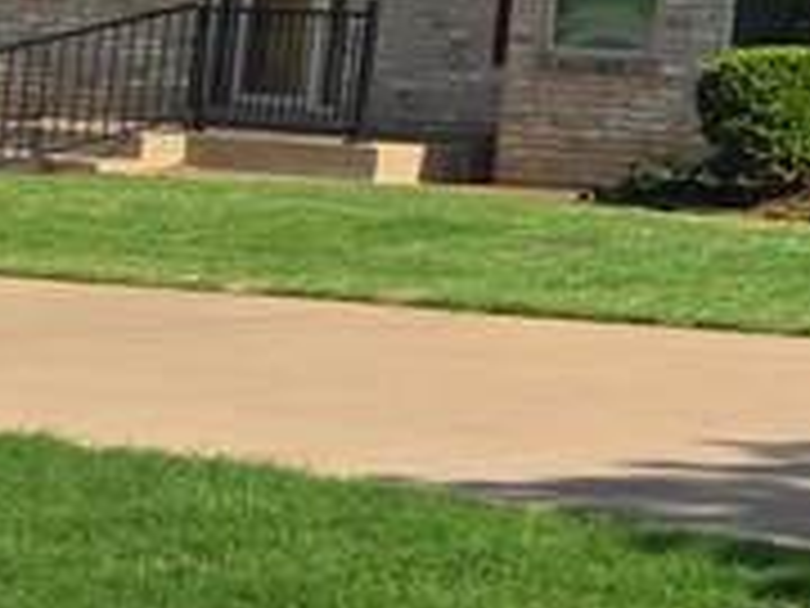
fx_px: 3838
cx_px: 2466
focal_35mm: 164
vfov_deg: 8.5
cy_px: -671
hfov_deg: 9.4
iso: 80
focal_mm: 6.3
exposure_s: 1/5447
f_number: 1.7
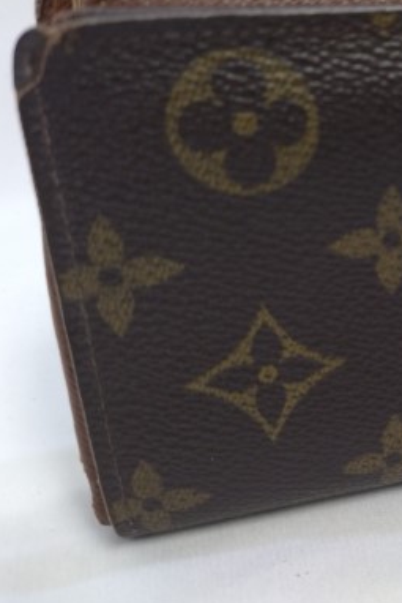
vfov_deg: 41.7
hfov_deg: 26.3
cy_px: 234
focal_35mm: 47
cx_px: 449
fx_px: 786
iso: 188
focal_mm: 4.74
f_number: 1.79
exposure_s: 1/33
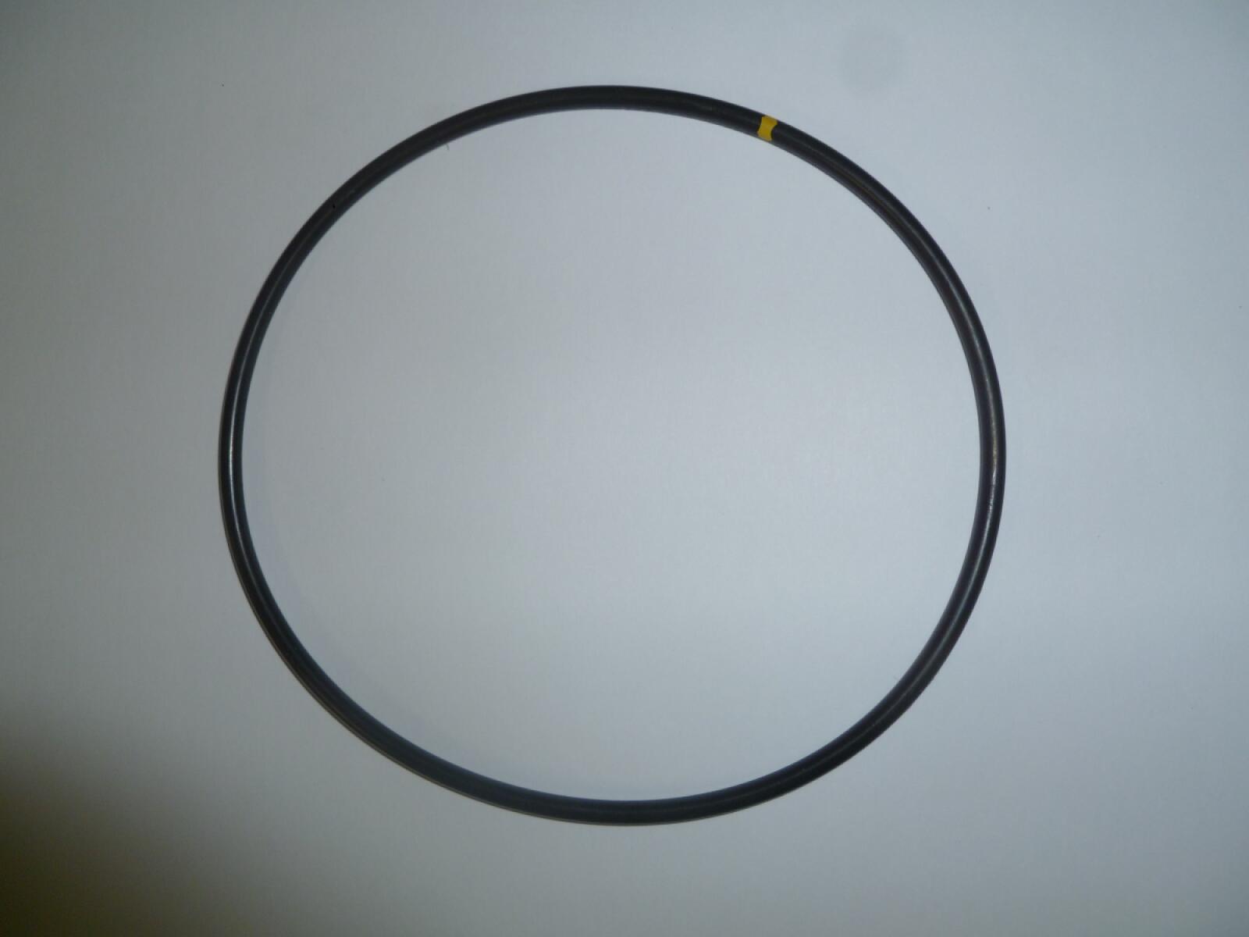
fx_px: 1010
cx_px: 624
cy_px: 468
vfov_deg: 49.7
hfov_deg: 63.4
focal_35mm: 28
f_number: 3.3
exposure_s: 1/30
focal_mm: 5
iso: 100
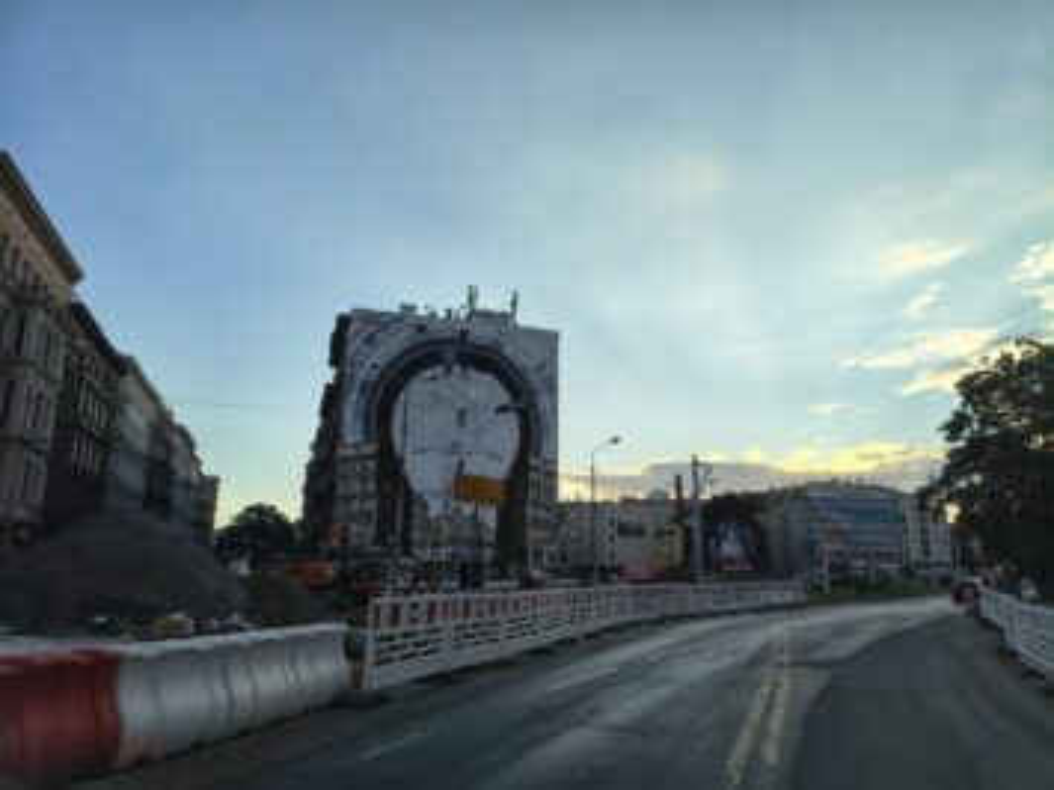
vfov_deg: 53.0
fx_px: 791
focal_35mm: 26
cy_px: 395
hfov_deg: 67.3
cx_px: 527
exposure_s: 1/960
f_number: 1.8
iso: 103
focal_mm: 4.81
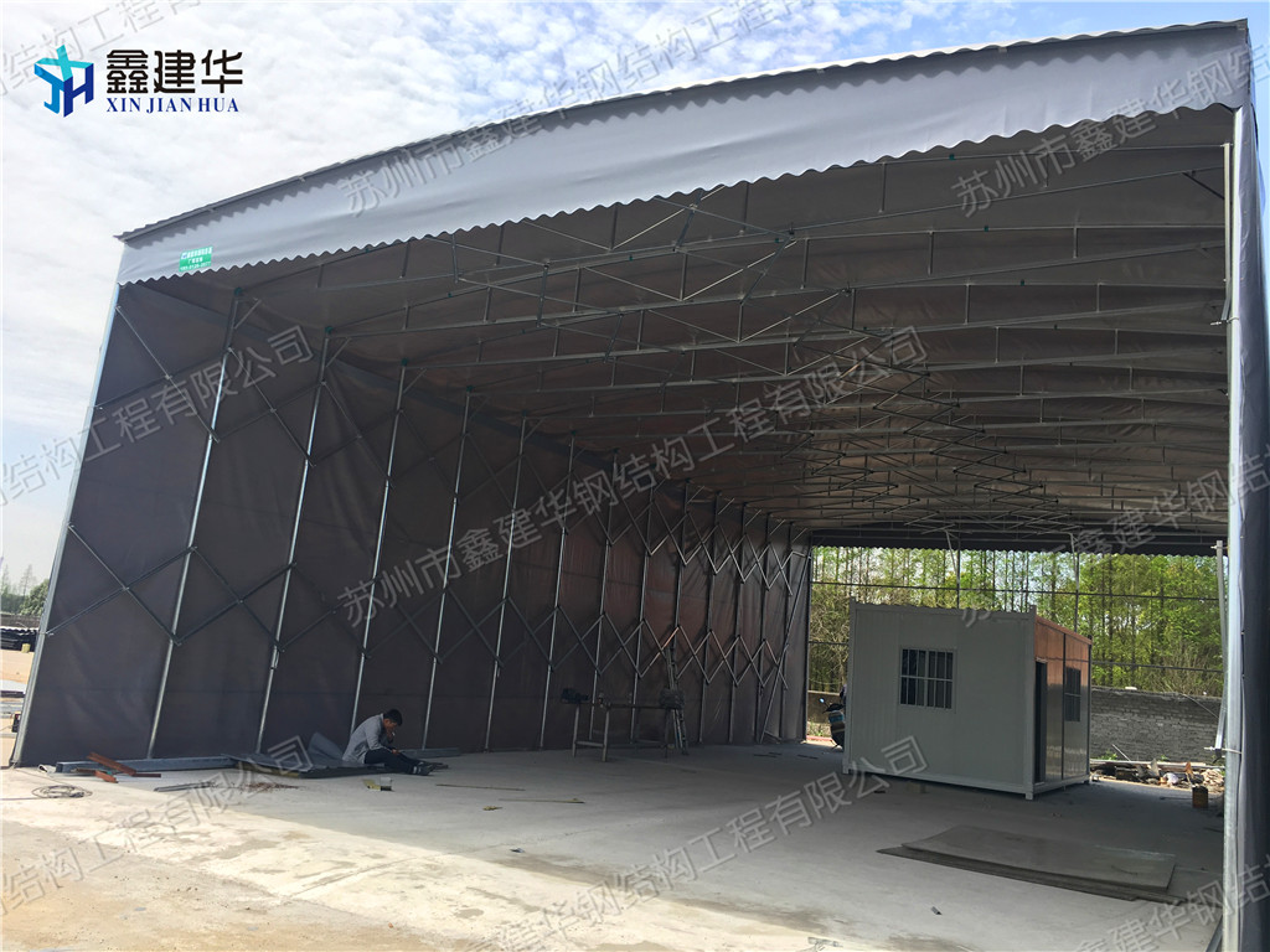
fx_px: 1064
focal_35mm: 29
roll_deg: -5.8
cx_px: 635
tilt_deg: +10.3
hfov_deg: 61.7
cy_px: 476
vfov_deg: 48.2
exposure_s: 1/785
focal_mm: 4.15
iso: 25
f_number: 2.2
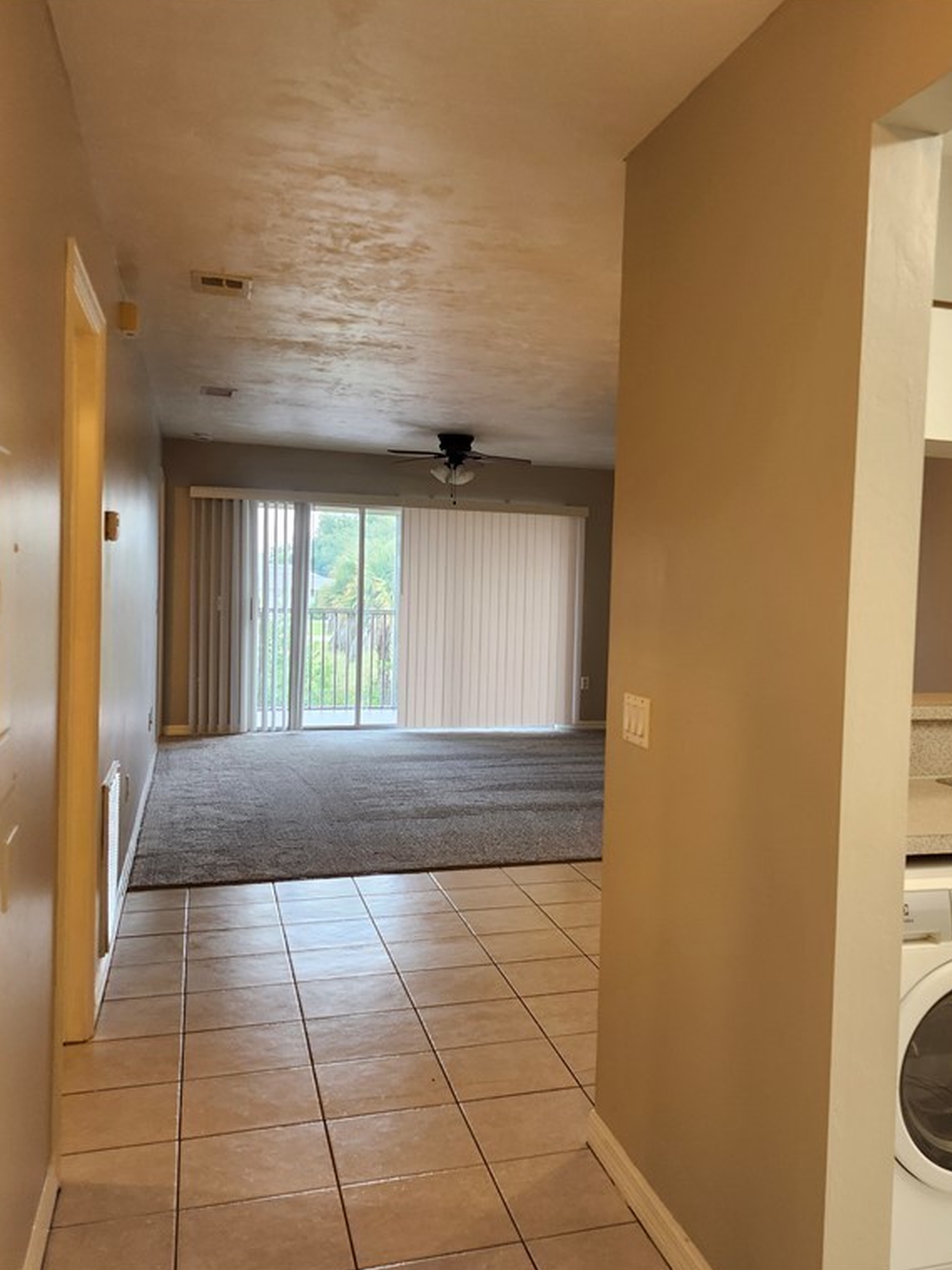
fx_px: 1137
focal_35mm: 31
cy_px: 633
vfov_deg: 58.4
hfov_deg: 44.6
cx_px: 655
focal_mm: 5.54
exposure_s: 1/120
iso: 200
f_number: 1.8
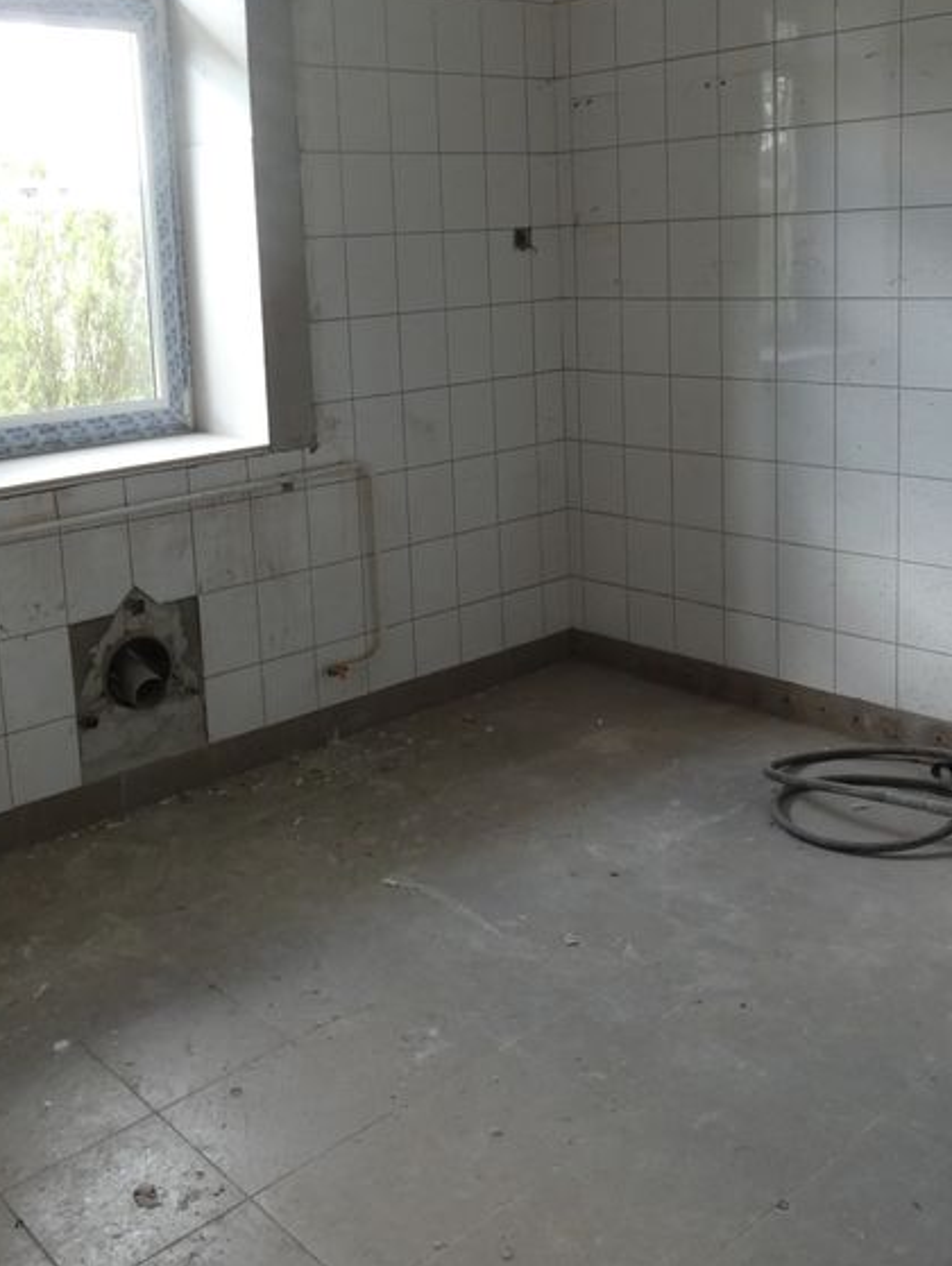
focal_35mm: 35
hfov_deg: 40.6
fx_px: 1282
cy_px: 439
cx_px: 393
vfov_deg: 51.8
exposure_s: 1/60
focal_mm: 3.6
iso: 200
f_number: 2.8
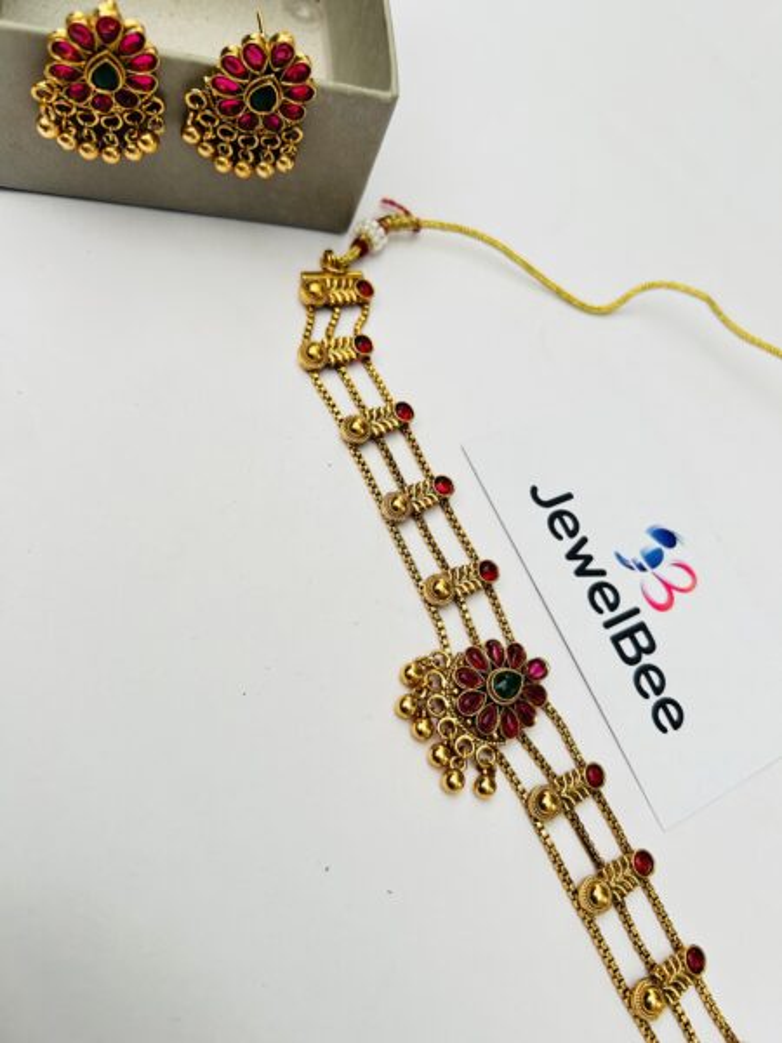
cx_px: 391
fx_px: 783
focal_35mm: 26
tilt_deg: -60.6
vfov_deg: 67.3
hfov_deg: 53.1
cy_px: 522
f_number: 1.5
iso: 80
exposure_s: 1/100
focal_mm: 5.7
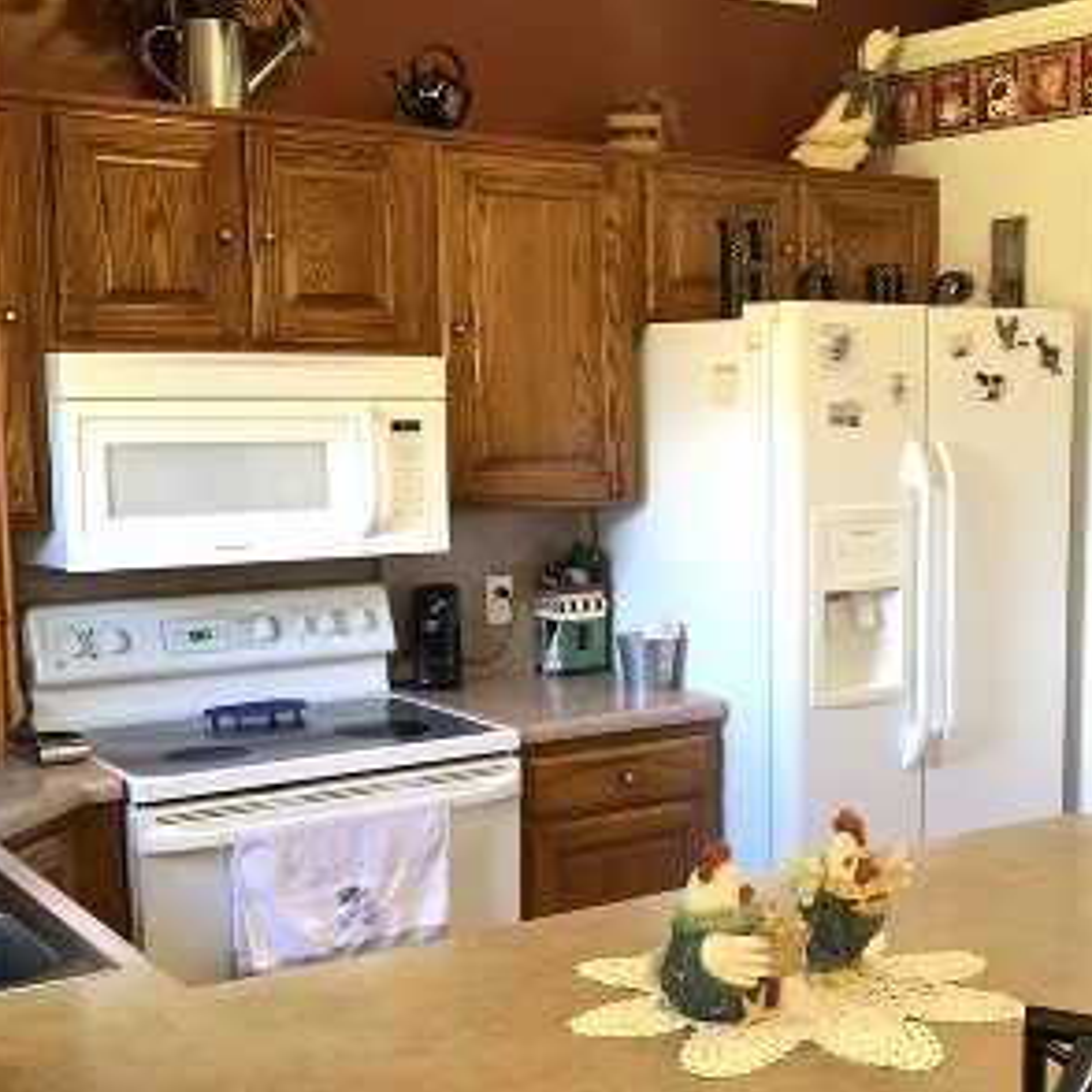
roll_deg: -0.1
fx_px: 1785
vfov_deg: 33.9
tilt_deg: -7.2
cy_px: 650
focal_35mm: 50
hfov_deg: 33.4
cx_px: 810
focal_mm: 4.25
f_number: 1.8
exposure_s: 1/60
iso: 200
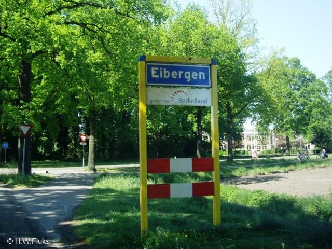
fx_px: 364
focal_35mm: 38
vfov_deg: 37.7
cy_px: 124
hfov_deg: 49.0
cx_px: 166
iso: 64
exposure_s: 1/250
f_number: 2.8
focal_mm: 7.9
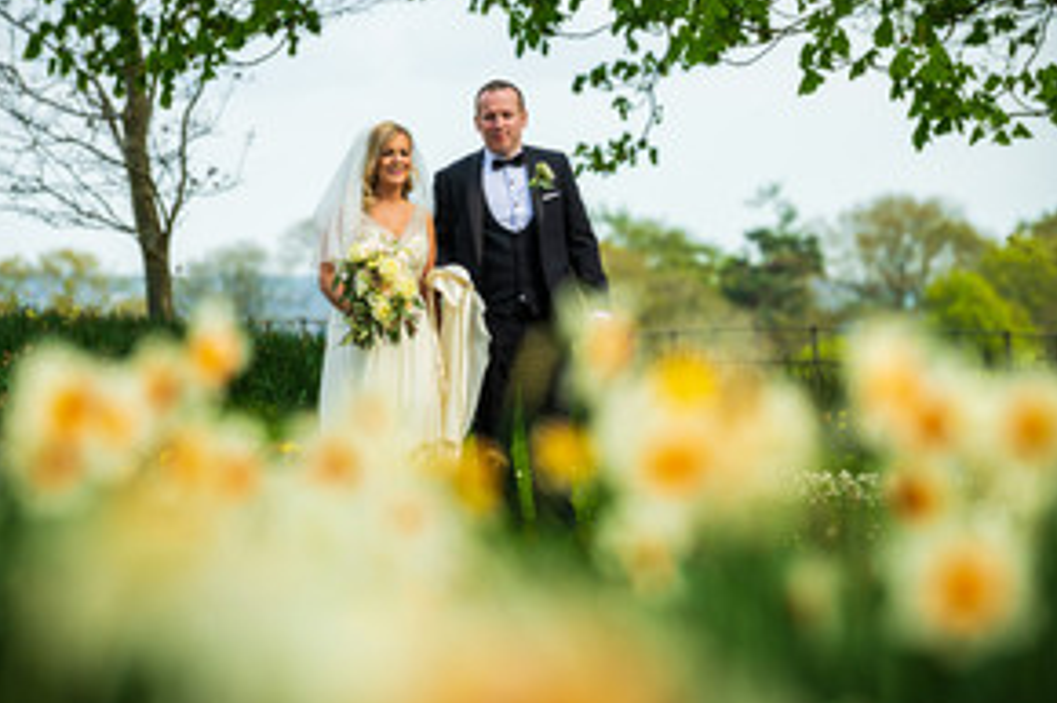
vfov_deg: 5.2
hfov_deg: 7.9
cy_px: 253
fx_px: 7688
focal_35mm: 262
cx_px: 510
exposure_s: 1/500
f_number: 4.5
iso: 160
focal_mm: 190
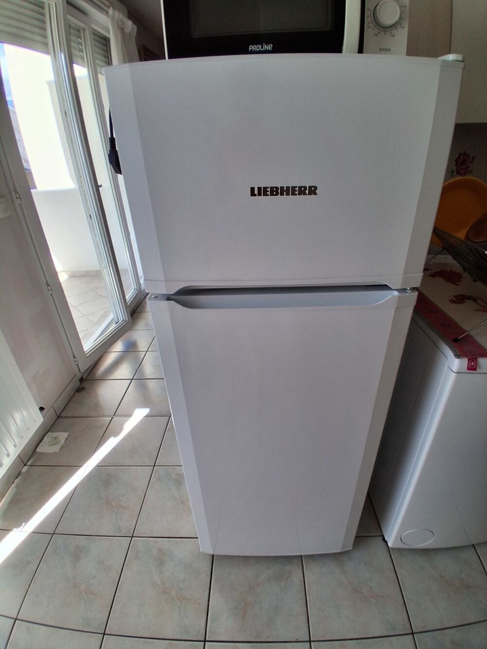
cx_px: 244
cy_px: 324
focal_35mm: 17
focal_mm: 1.4
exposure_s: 1/200
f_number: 2.2
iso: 50
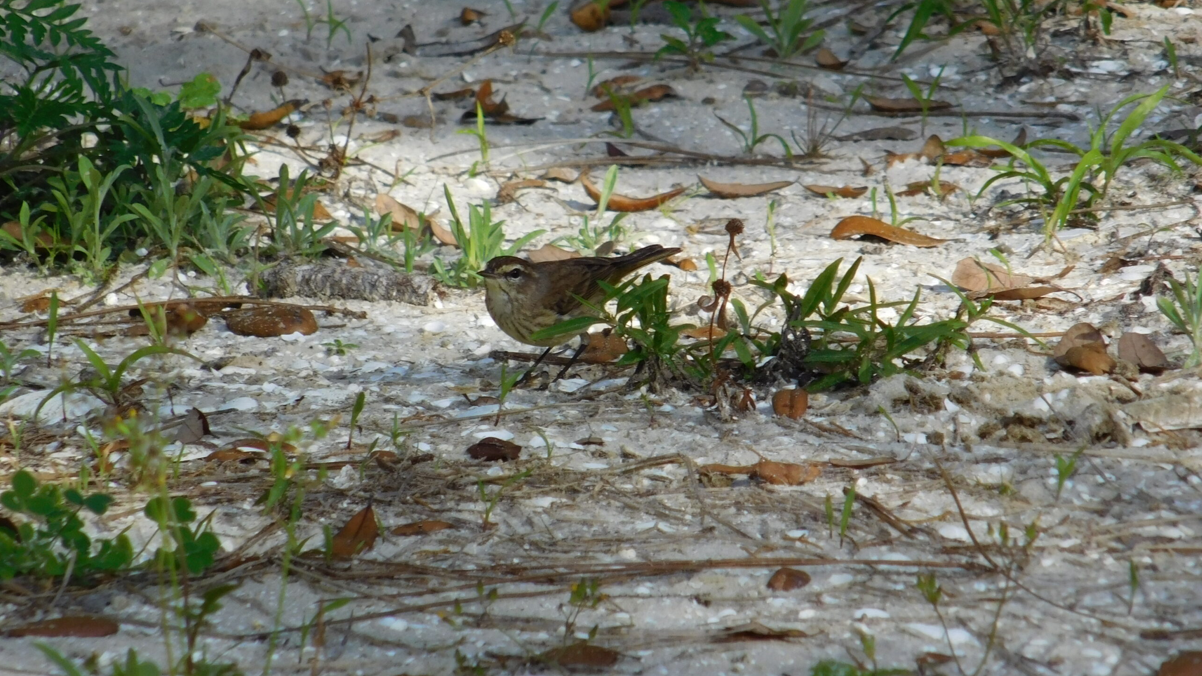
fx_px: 29738
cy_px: 322
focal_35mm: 933
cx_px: 601
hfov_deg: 2.3
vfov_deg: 1.3
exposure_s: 1/200
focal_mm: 152
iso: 125
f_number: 6.5
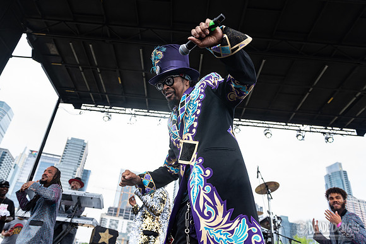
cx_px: 175
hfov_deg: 64.6
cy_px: 115
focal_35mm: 28
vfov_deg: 45.7
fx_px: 289
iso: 400
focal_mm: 27
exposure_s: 1/200
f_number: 4
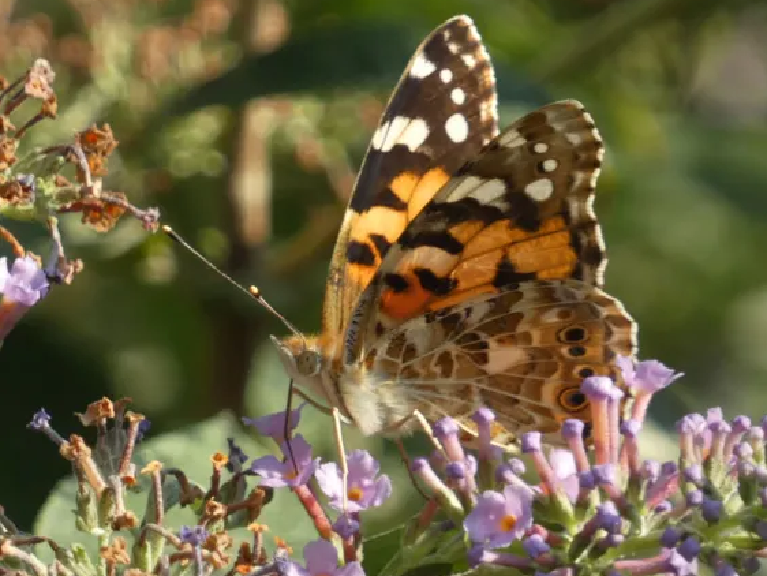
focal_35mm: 797
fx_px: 17667
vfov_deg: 1.9
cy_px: 296
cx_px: 435
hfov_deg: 2.5
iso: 125
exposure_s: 1/100
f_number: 5.6
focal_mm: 125.5
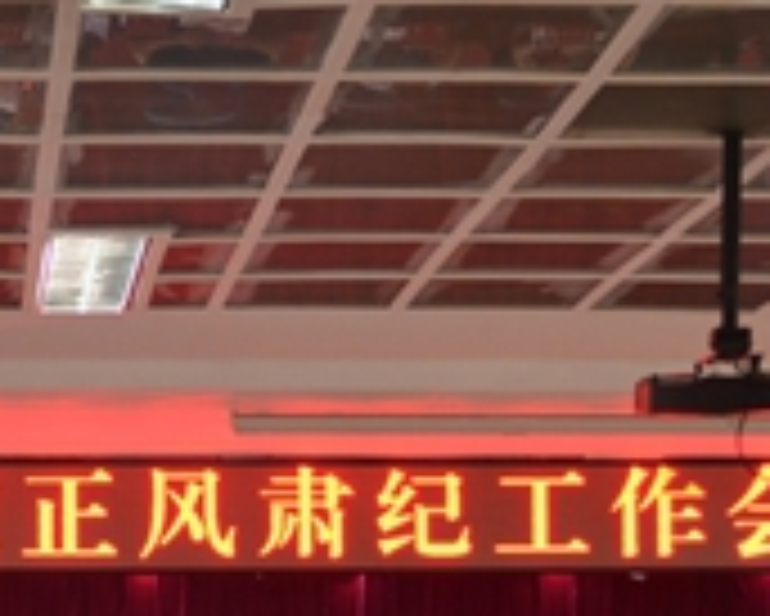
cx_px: 63
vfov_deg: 12.3
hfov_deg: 15.4
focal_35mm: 123
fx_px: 2805
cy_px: 699
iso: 1000
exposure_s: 1/30
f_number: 4.5
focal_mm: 30
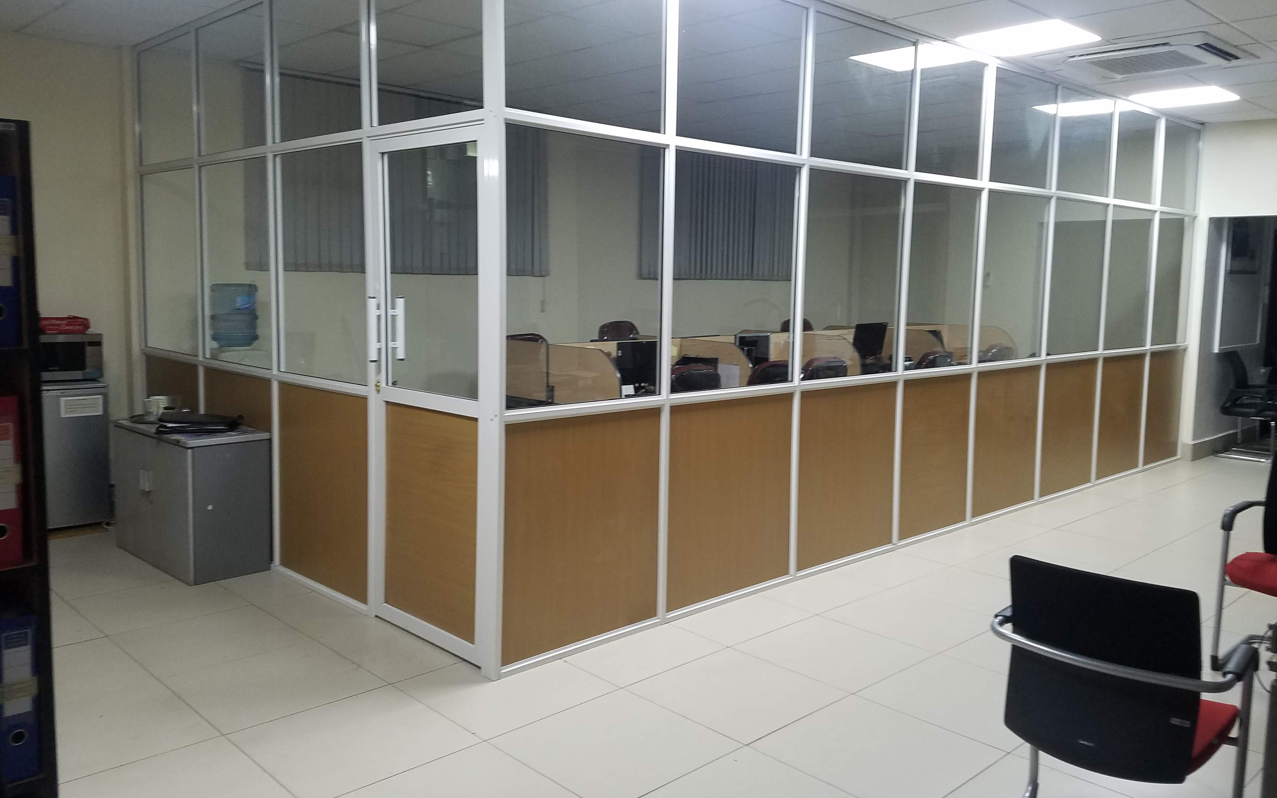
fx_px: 974
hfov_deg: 66.5
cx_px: 639
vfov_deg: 44.5
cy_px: 365
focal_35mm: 28
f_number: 1.7
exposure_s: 1/33
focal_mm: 4.2
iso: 125
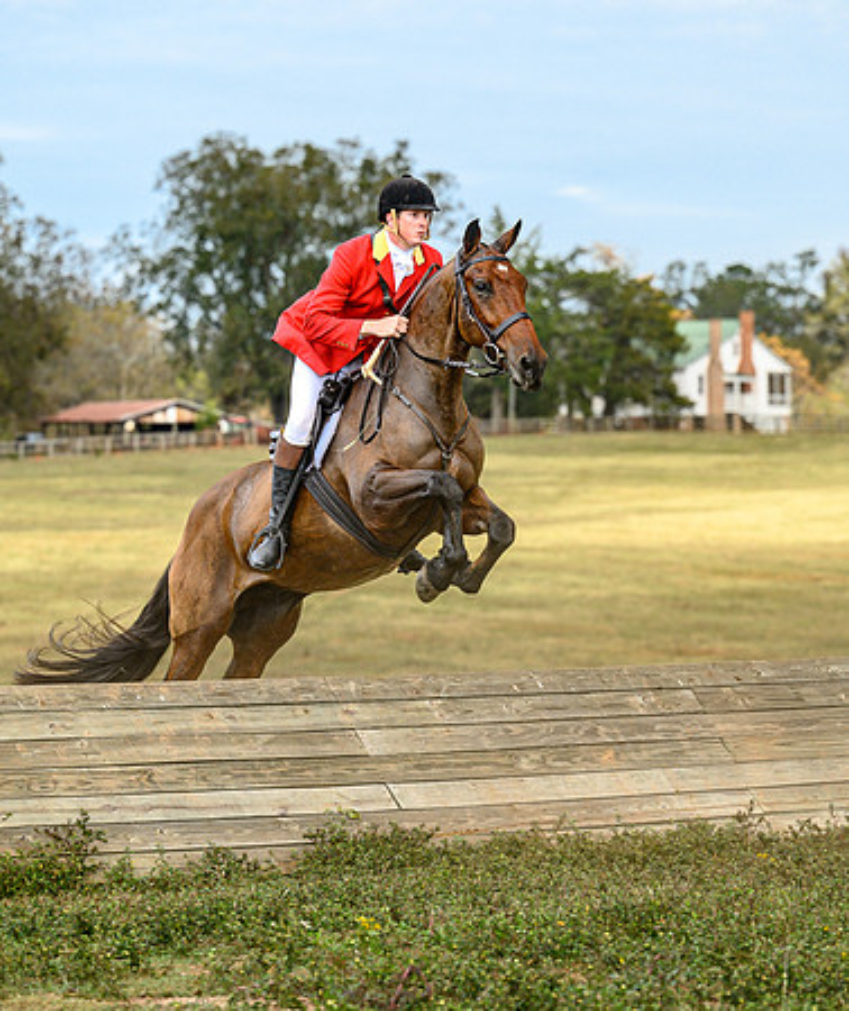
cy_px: 443
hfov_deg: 9.3
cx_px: 415
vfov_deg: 11.1
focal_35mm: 171
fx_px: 5202
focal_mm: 110
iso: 400
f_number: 3.5
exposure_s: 1/800
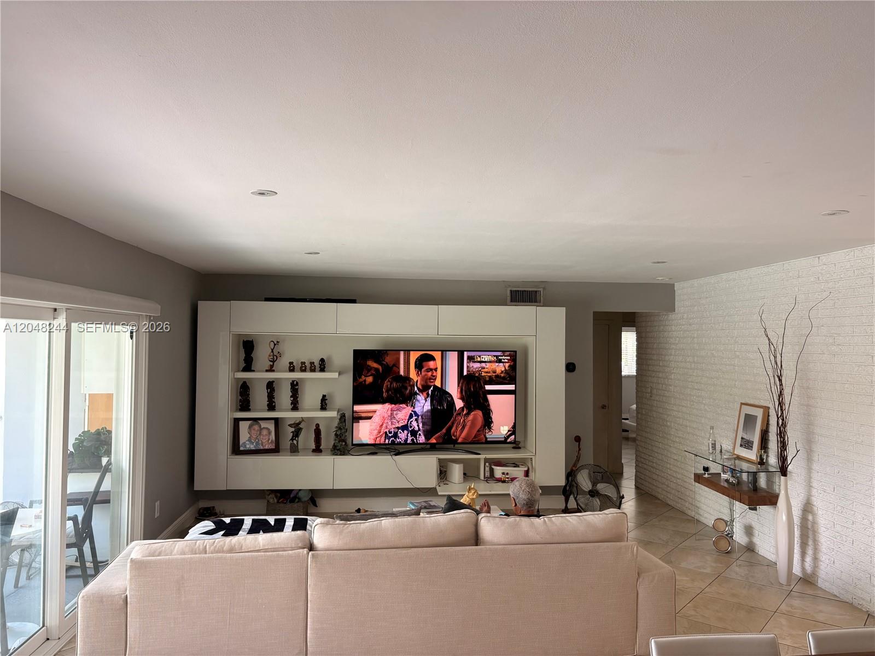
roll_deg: +0.3
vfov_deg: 53.1
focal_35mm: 26
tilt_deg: +1.9
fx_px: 657
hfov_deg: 67.3
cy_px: 328
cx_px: 438
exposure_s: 1/120
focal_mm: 5.96
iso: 80
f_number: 1.6
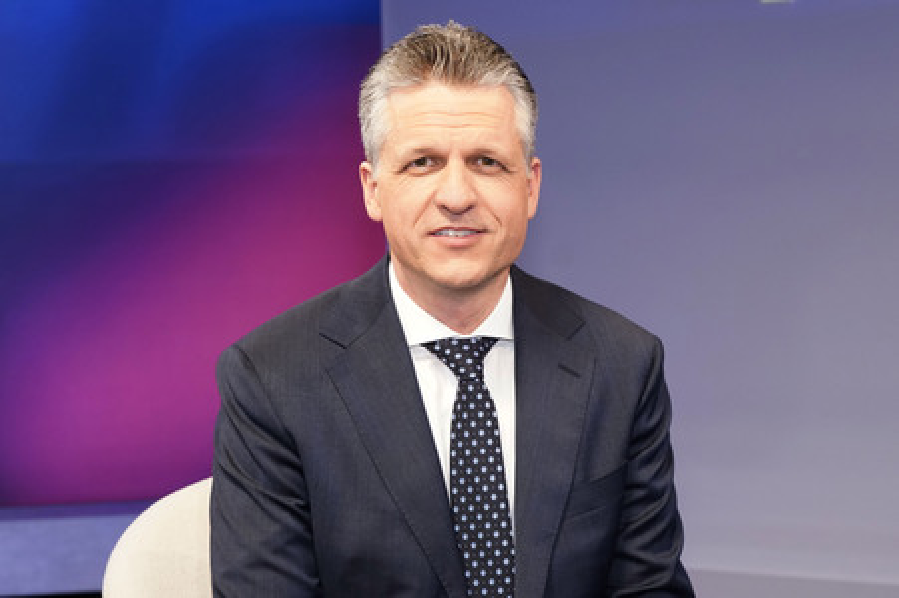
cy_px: 299
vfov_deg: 27.5
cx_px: 450
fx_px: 1223
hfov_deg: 40.4
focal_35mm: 49
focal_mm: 49
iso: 2000
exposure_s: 1/50
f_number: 5.6
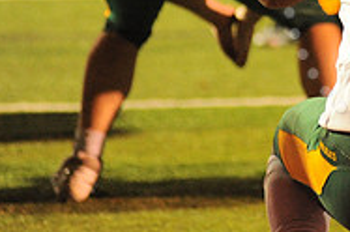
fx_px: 6027
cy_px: -21
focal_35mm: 621
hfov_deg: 3.3
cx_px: 460
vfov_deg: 2.2
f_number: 3.2
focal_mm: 200
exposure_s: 1/320
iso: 5000
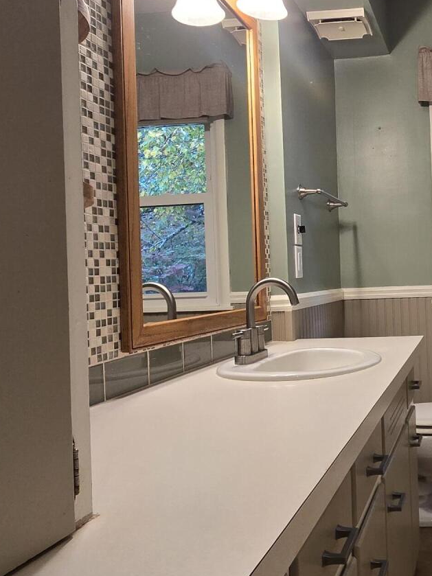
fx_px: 516
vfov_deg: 58.2
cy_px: 259
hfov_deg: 40.6
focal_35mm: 31
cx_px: 418
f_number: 2.2
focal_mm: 2.2
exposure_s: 1/60
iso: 125
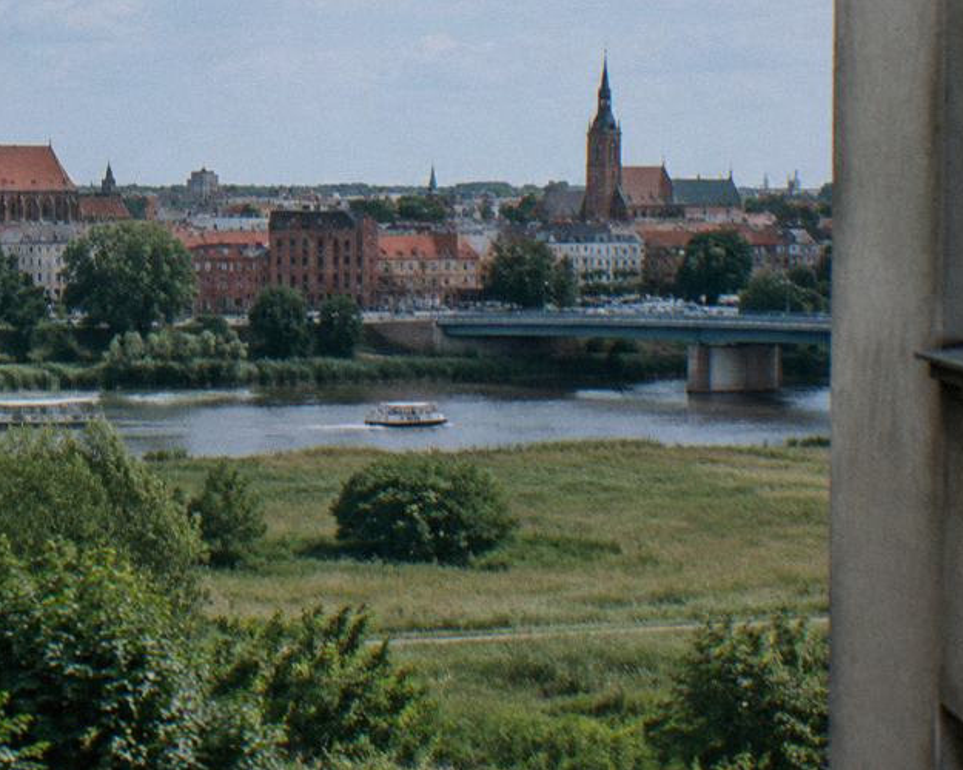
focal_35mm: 96
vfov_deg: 16.0
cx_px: 271
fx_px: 2736
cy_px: 265
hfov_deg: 19.8
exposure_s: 1/250
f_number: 8
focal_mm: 64
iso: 200
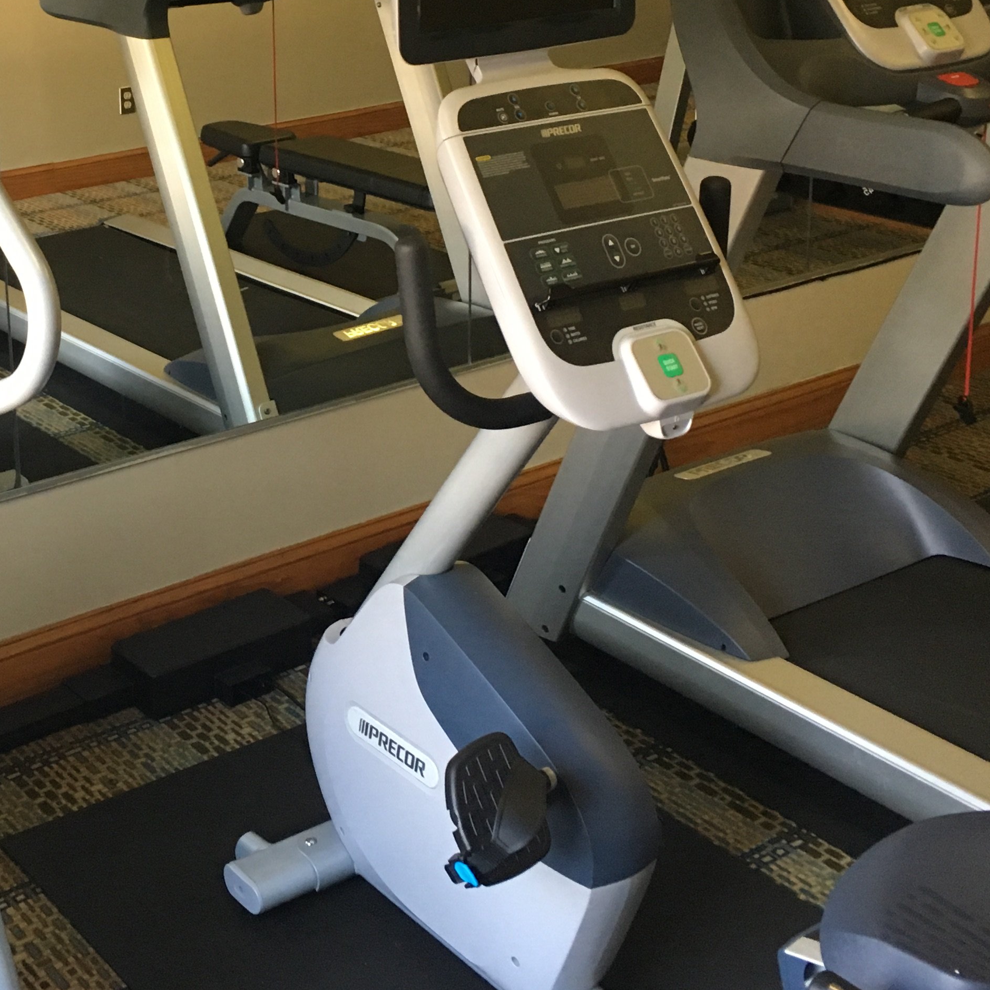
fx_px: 1780
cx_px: 227
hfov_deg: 30.5
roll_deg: +1.9
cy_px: 235
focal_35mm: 55
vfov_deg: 30.5
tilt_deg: -16.4
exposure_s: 1/30
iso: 125
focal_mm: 4.15
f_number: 2.2
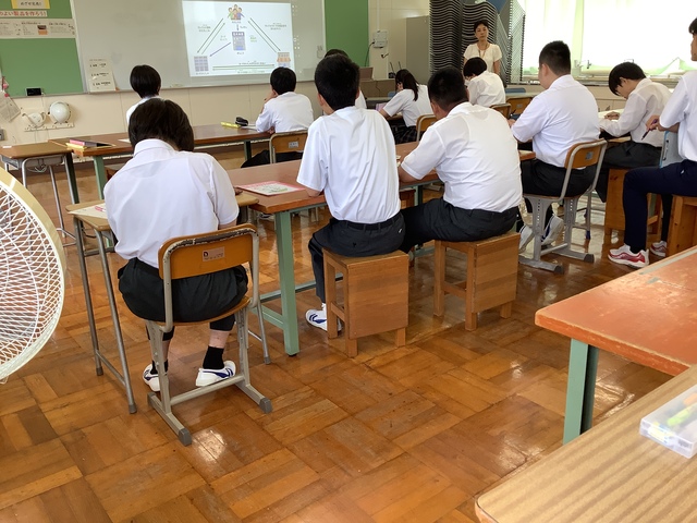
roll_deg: +1.6
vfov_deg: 45.4
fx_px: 624
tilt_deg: -18.6
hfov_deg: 58.4
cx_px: 348
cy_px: 262
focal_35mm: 31
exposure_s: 1/100
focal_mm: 3.3
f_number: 2.4
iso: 80
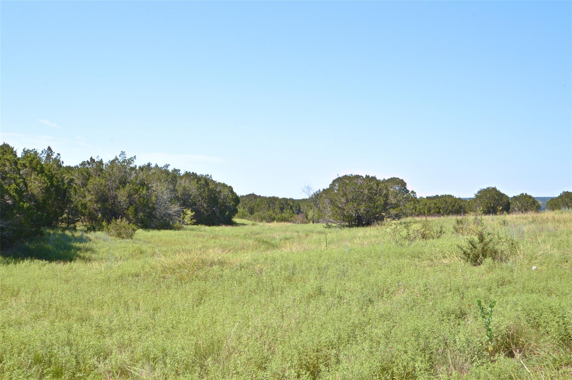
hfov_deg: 53.2
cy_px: 190
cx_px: 286
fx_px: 571
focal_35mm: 36
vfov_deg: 36.8
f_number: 14
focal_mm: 24
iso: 200
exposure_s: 1/50
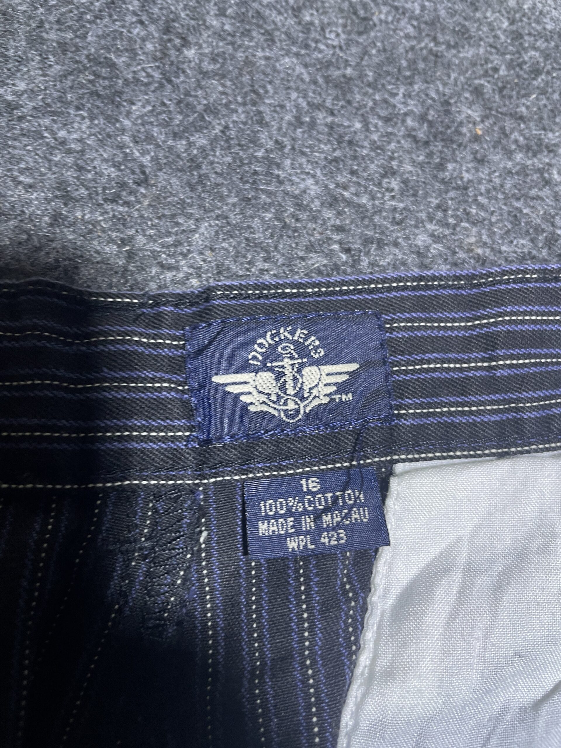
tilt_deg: -48.4
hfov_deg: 53.1
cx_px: 280
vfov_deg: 67.3
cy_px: 374
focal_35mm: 26
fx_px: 562
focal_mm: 4.2
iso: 100
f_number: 1.6
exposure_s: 1/50
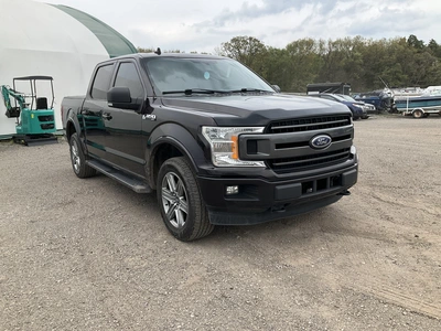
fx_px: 369
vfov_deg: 48.2
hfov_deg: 61.7
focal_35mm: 29
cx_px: 220
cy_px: 166
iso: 25
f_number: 1.8
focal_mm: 3
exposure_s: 1/781
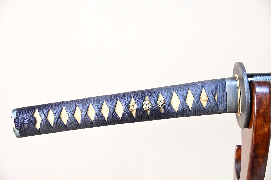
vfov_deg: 26.5
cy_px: 90
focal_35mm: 51
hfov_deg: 38.9
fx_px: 384
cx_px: 136
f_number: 4.2
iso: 100
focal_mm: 34
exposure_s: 1/2
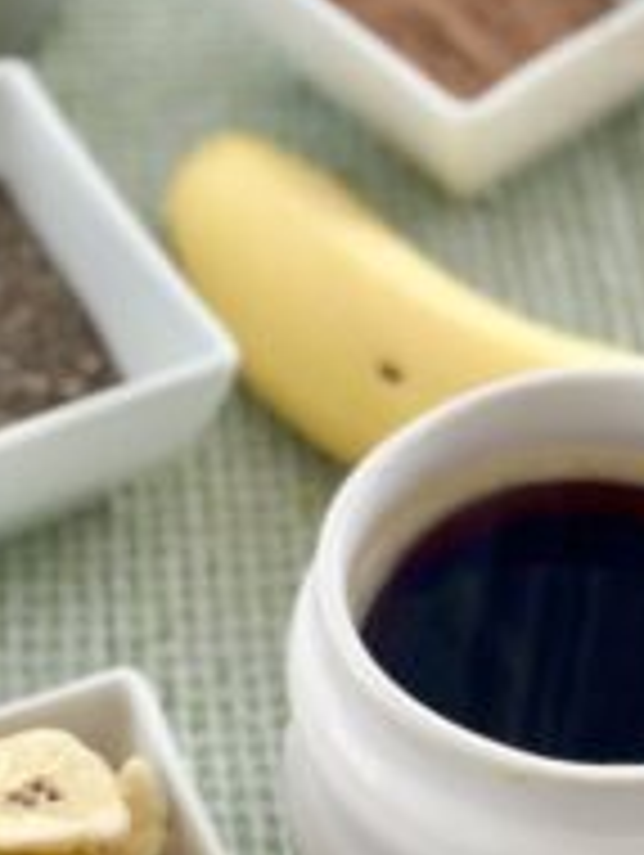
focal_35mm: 126
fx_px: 3119
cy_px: 774
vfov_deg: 15.4
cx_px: 254
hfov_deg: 11.8
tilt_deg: -52.8
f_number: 1.78
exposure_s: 1/71
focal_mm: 6.86
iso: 125
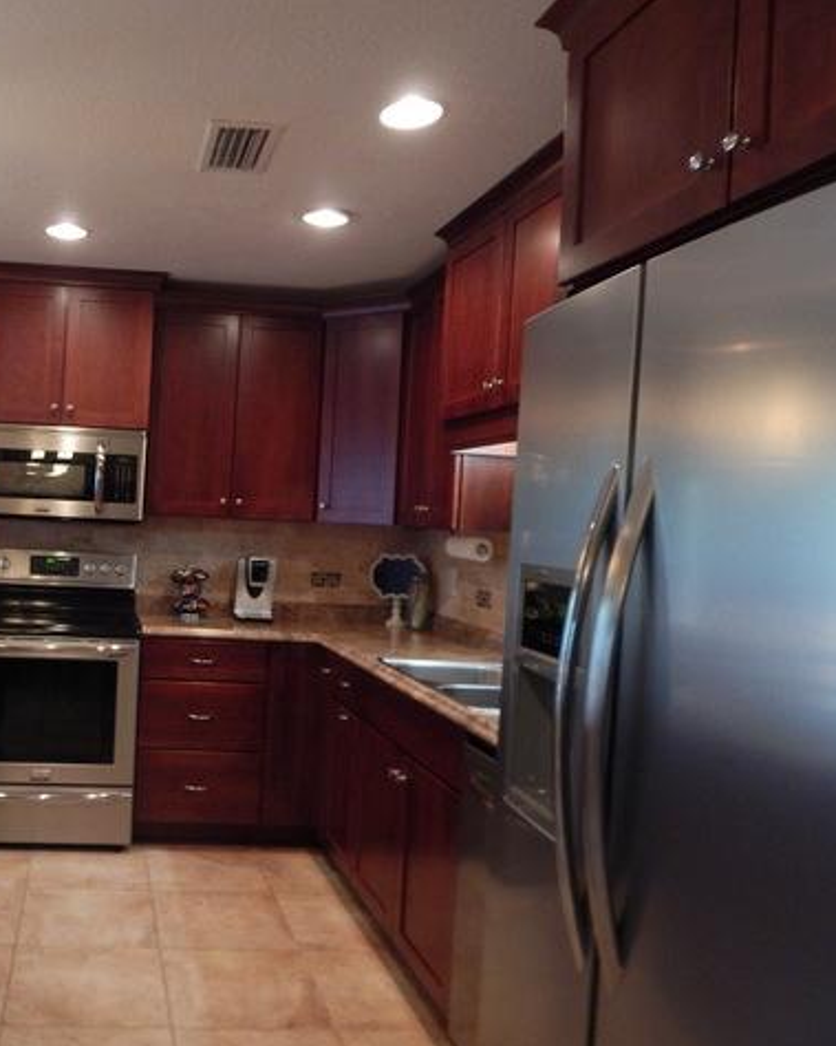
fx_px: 897
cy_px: 525
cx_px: 150
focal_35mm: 29
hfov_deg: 46.9
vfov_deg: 60.5
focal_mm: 4
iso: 250
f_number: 3
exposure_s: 1/30
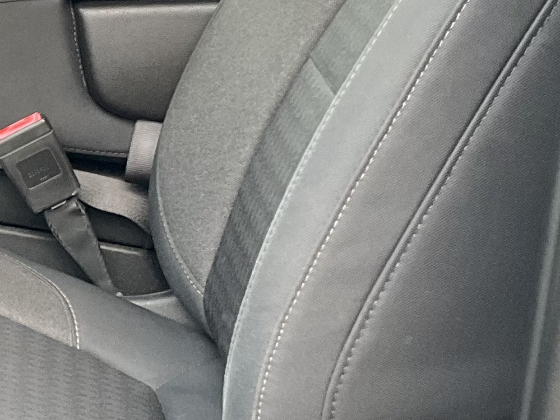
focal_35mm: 117
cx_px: -374
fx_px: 1893
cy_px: 180
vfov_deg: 12.7
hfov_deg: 15.1
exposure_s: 1/122
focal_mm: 3
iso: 64
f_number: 1.8
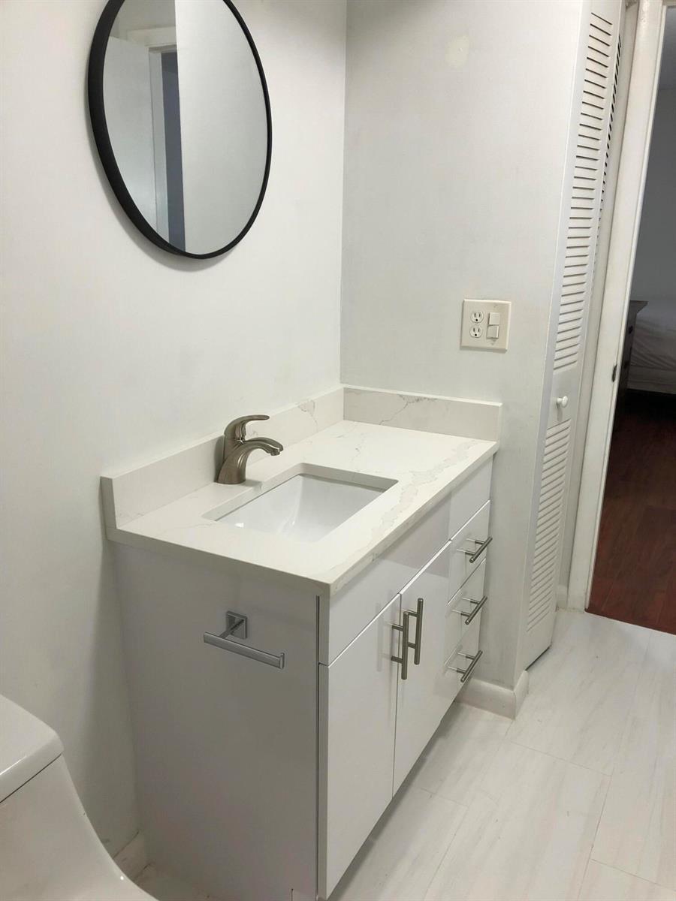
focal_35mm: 28
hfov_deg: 49.7
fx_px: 729
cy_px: 450
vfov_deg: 63.4
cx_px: 338
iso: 32
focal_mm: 4
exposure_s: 1/30
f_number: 1.8
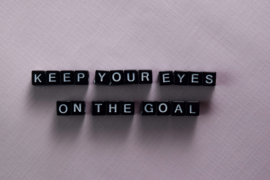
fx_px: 619
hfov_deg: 24.6
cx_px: 135
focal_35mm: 82
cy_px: 90
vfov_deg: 16.6
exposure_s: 1/80
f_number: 9
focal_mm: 55
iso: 200
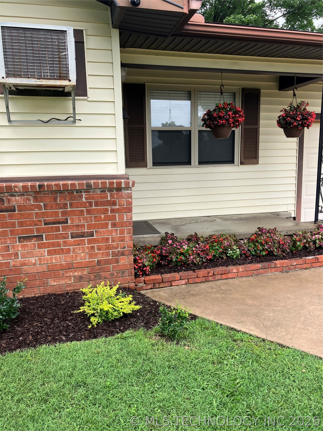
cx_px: 162
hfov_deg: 49.7
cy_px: 216
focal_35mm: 28
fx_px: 348
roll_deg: +0.7
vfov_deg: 63.4
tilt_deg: -7.0
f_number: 1.8
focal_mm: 3.99
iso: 32
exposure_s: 1/674
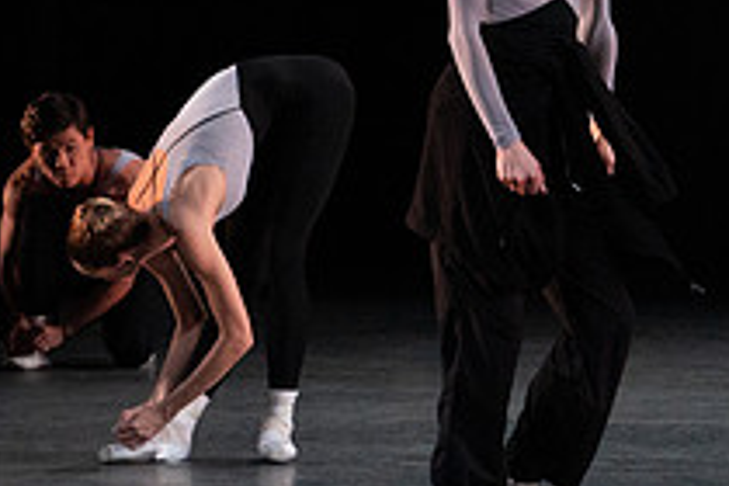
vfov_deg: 2.5
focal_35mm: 553
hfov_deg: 3.7
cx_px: 364
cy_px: -43
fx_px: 11197
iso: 12800
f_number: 8
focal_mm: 200
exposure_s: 1/500
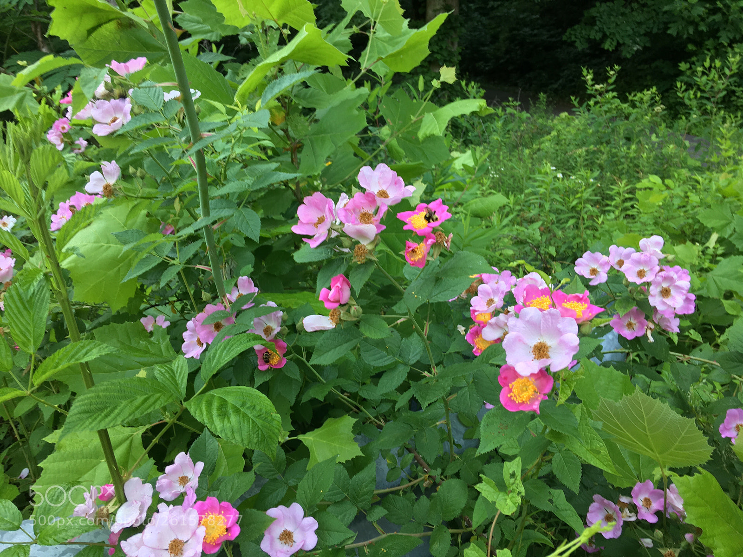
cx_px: 372
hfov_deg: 61.7
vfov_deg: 48.2
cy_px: 278
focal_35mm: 29
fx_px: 622
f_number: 2.2
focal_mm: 4.15
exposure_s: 1/60
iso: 25
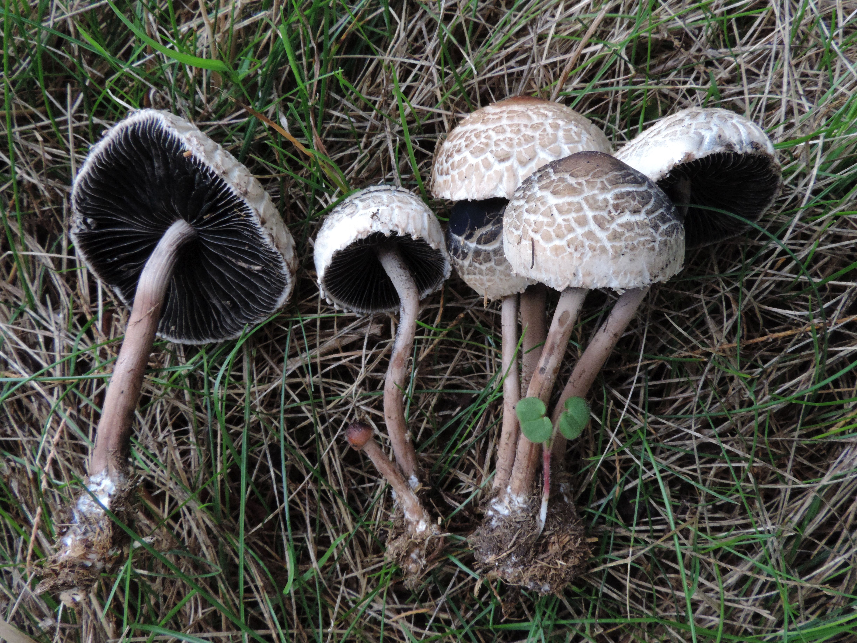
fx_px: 817
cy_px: 322
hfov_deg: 55.4
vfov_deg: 42.9
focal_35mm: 33
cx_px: 428
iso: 400
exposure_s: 1/50
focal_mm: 5.8
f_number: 7.9
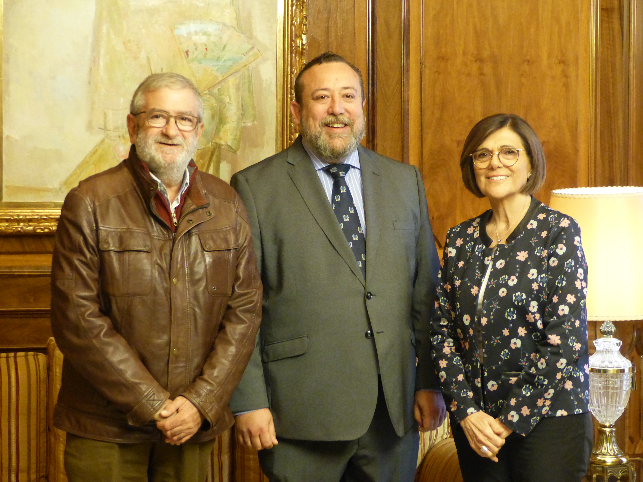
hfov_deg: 23.6
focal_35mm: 83
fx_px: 1542
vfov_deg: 17.8
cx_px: 322
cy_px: 241
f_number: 2.8
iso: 500
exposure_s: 1/15
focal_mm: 15
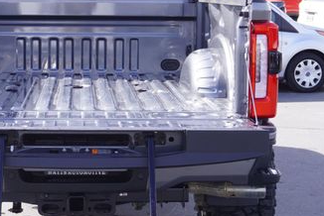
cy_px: 108
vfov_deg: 13.7
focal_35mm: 100
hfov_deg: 20.2
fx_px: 901
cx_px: 74
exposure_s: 1/80
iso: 100
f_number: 8
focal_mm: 34
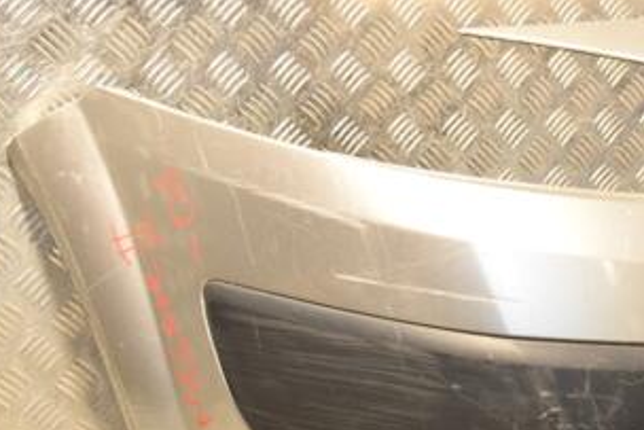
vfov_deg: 18.3
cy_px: 320
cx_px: 504
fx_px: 1324
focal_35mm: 74
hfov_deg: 26.9
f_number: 5
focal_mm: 25
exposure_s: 1/200
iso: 800
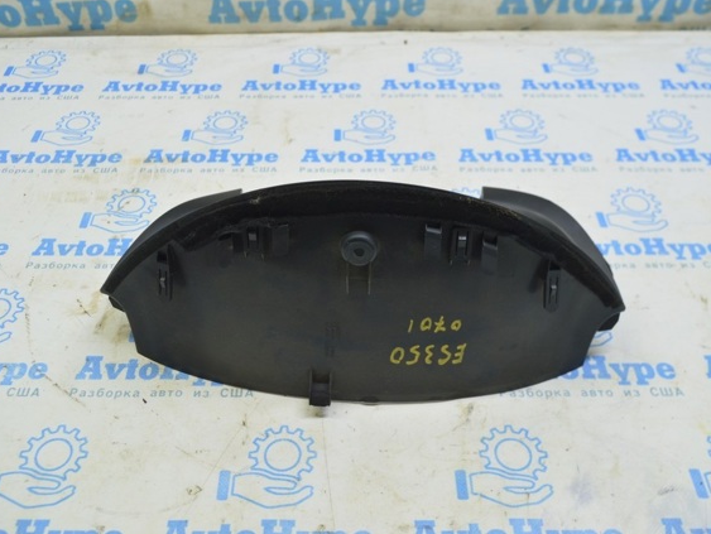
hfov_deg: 51.3
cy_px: 267
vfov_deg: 39.7
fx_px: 740
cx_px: 327
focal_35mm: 36
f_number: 5.6
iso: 400
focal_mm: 22
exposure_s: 1/20
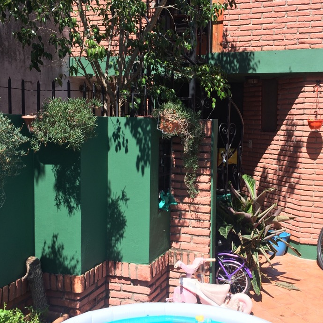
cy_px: 155
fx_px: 401
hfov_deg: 43.7
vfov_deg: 43.8
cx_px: 187
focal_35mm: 38
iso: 32
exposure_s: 1/1325
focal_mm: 4.15
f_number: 2.2
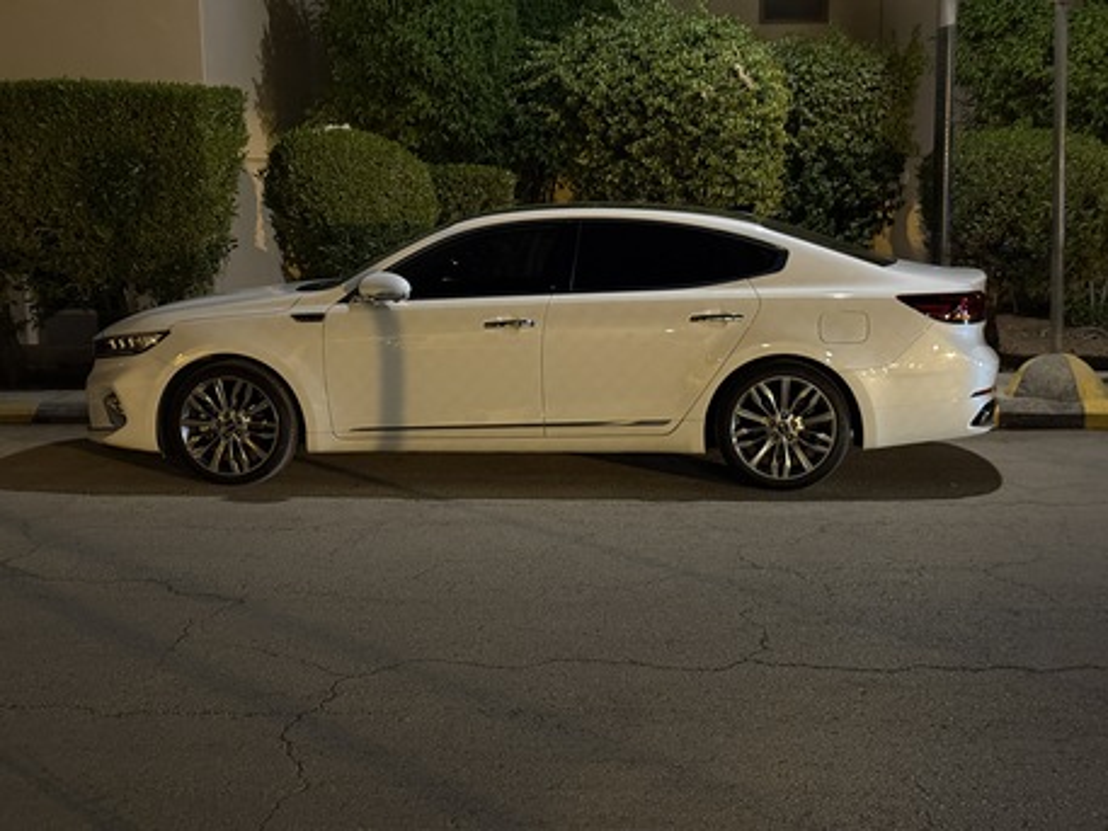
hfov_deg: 39.6
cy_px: 416
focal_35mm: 48
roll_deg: +1.0
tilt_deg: -9.1
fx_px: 1537
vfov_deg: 30.3
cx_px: 554
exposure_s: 1/20
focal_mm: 6.76
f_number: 1.78
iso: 1000
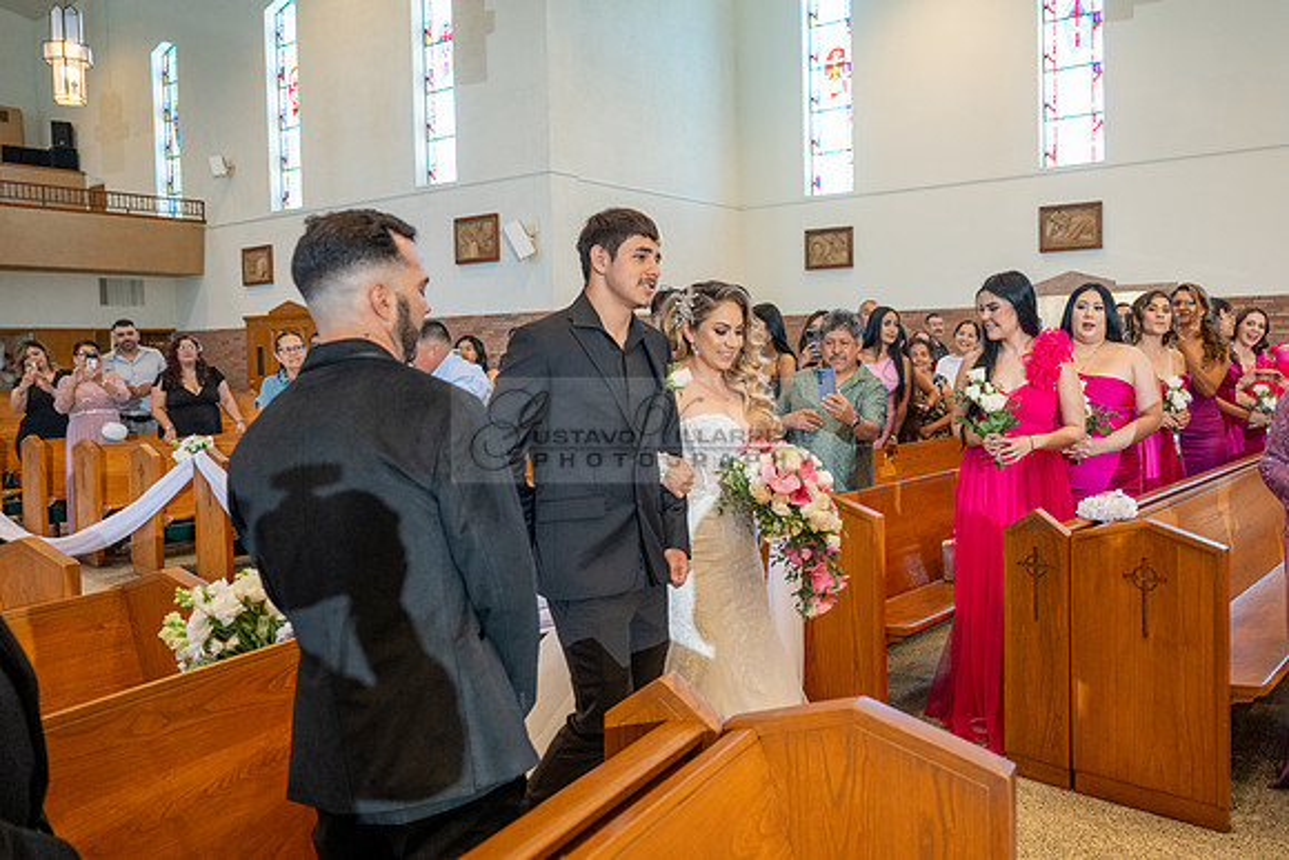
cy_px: 388
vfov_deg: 47.0
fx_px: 989
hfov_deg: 65.9
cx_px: 741
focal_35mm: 28
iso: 1000
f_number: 3.2
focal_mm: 24
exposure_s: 1/200
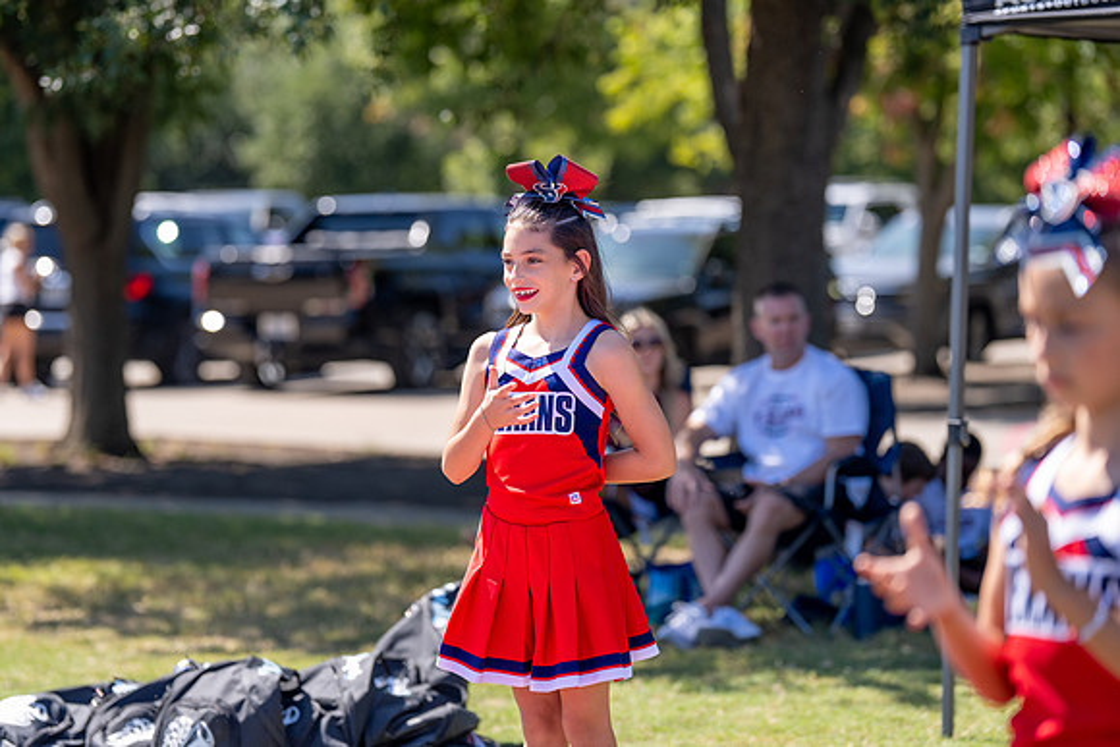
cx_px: 487
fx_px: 4516
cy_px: 347
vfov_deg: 9.5
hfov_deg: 14.1
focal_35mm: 145
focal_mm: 125
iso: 100
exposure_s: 1/1250
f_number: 2.8
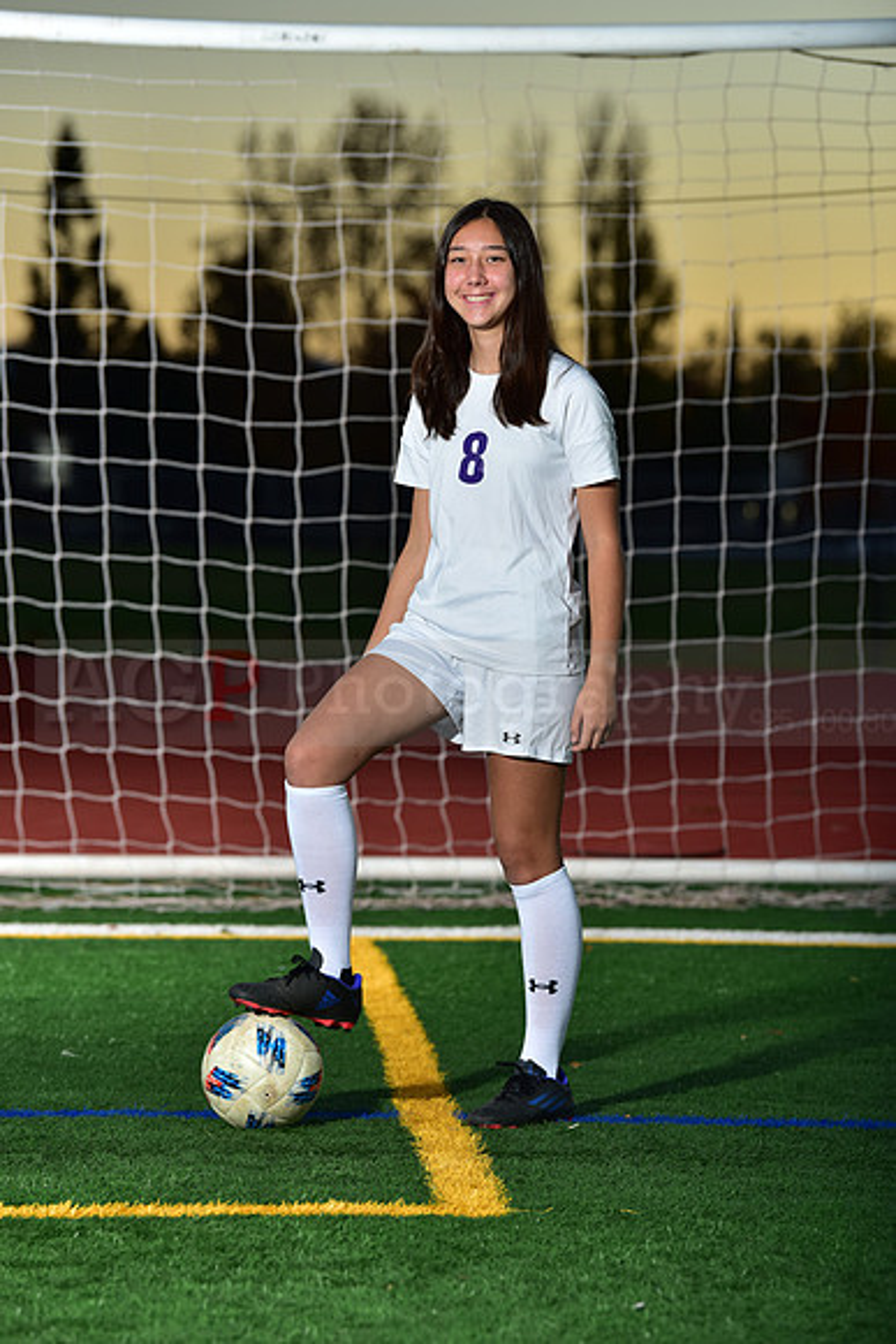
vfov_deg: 14.7
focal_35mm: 140
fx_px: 5223
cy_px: 672
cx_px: 448
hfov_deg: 9.8
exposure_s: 1/250
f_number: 4.5
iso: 250
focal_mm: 140
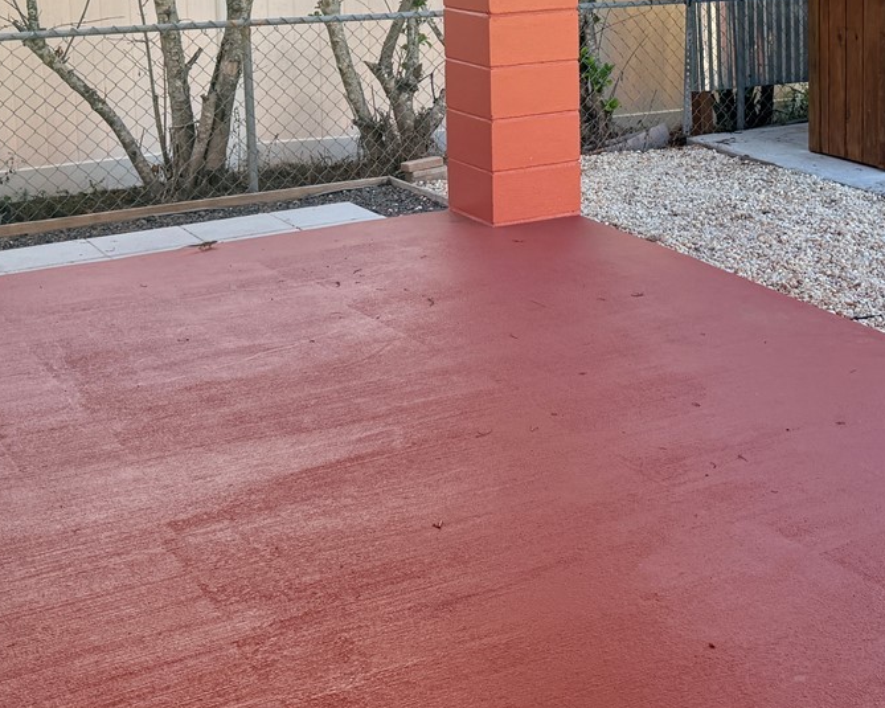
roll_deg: +0.2
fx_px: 1467
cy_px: 58
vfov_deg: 26.2
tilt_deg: -7.7
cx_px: 639
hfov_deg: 33.1
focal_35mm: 56
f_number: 1.78
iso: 100
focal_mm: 6.76
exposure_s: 1/517
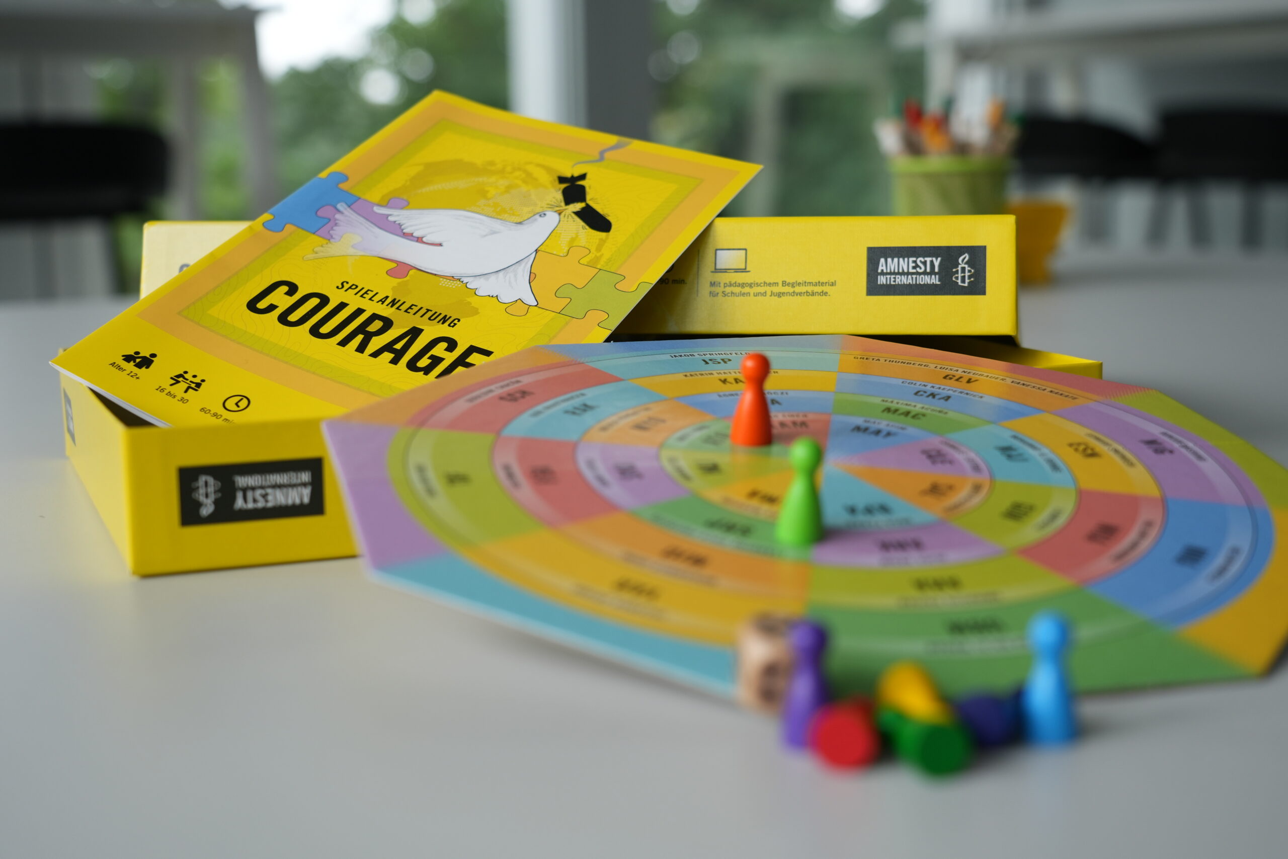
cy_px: 430
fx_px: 1825
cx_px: 644
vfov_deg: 26.5
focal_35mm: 51
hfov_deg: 38.9
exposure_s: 1/100
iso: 400
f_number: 5
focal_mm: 51
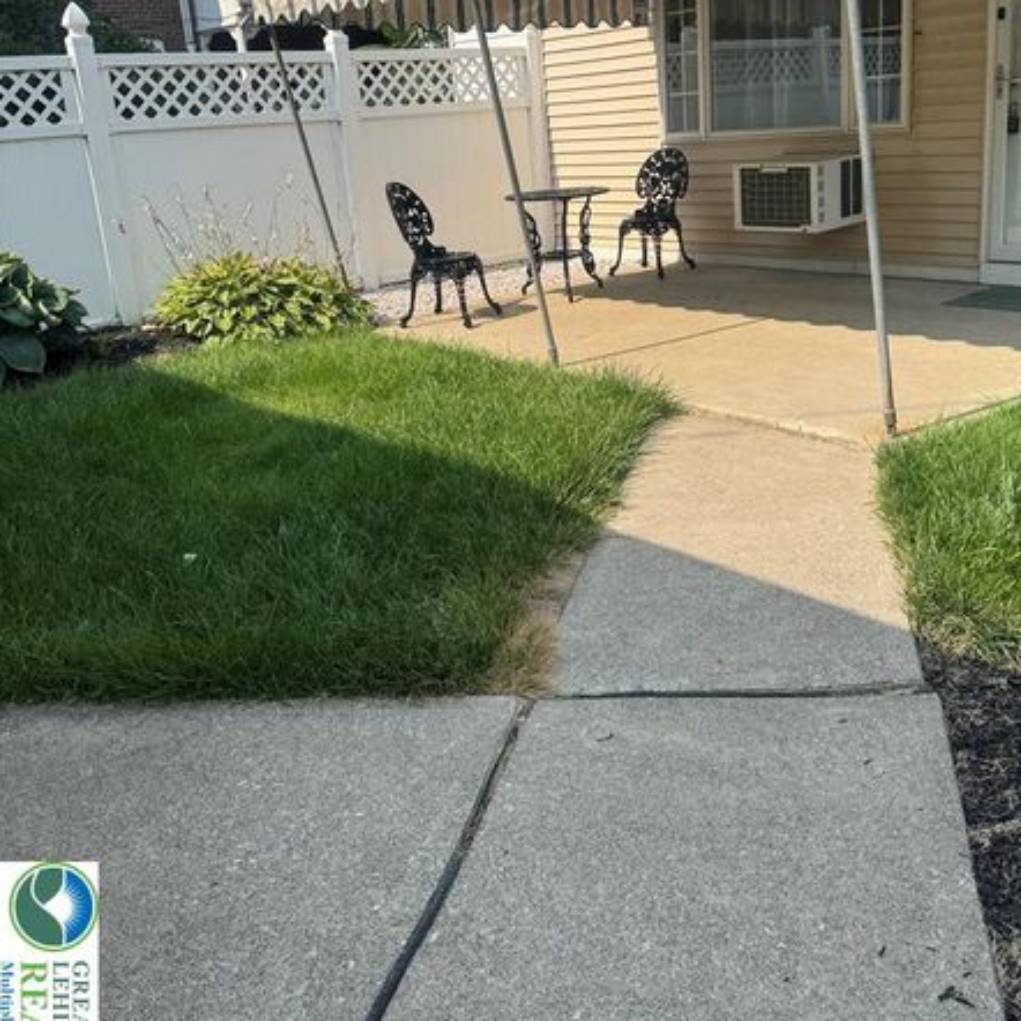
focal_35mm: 32
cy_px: 398
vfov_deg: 50.7
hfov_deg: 51.0
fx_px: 1068
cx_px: 575
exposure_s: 1/3597
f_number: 1.78
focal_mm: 6.76
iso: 80
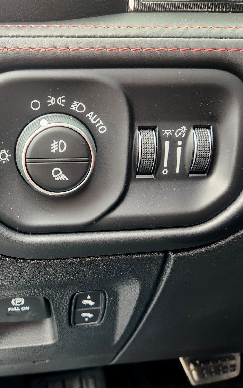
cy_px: 194
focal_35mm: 33
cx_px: 68
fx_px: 350
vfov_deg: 58.1
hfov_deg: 37.6
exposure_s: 1/120
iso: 125
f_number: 1.8
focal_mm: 5.4
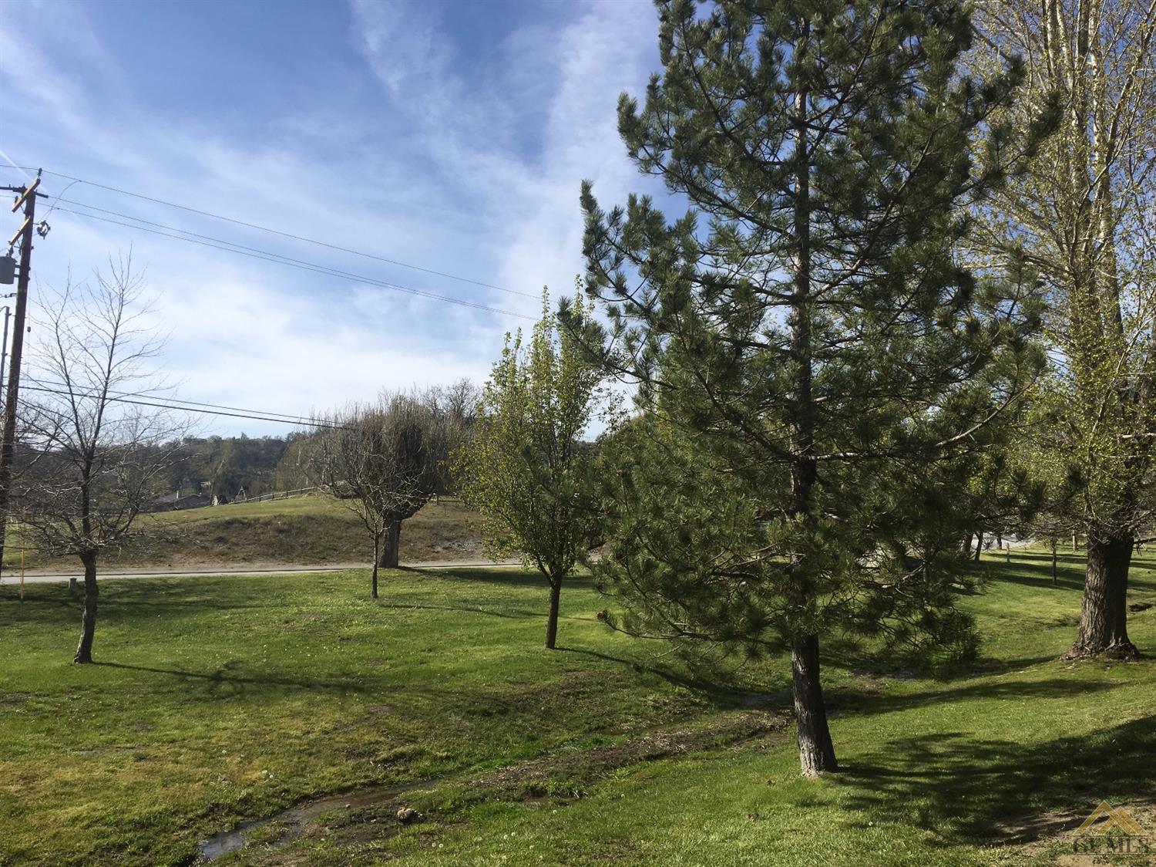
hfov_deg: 61.7
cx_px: 578
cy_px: 434
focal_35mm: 29
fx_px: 968
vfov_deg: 48.2
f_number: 2.2
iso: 25
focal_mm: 4.15
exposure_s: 1/2137
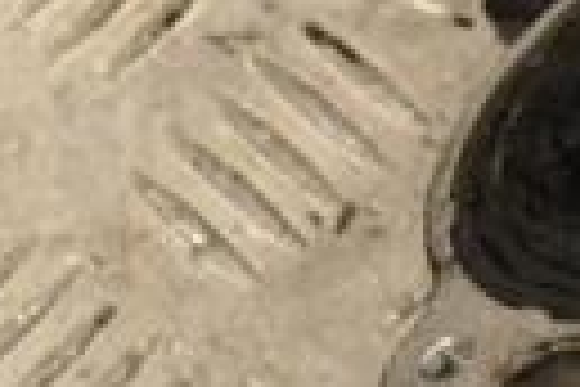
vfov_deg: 6.1
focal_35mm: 224
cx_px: 971
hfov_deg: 8.9
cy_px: 32
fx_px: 3609
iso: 3200
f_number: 10
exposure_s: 1/400
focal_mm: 32
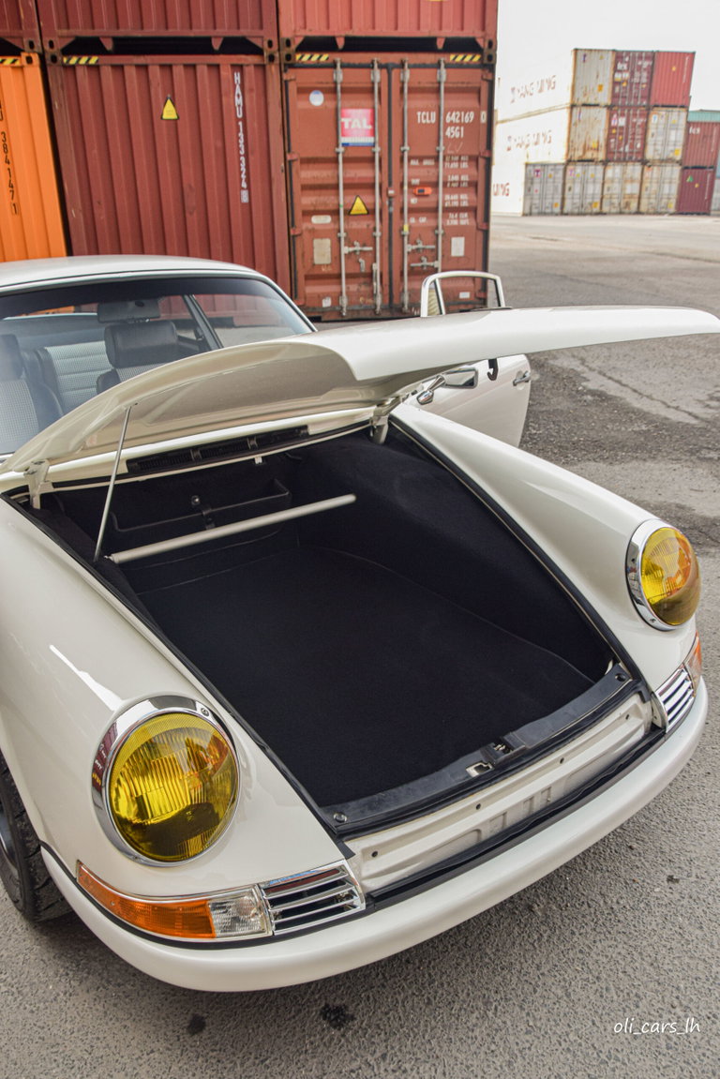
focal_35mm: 27
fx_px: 809
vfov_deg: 67.4
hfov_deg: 48.0
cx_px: 360
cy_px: 540
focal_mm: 18
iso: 400
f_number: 7.1
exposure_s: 1/200
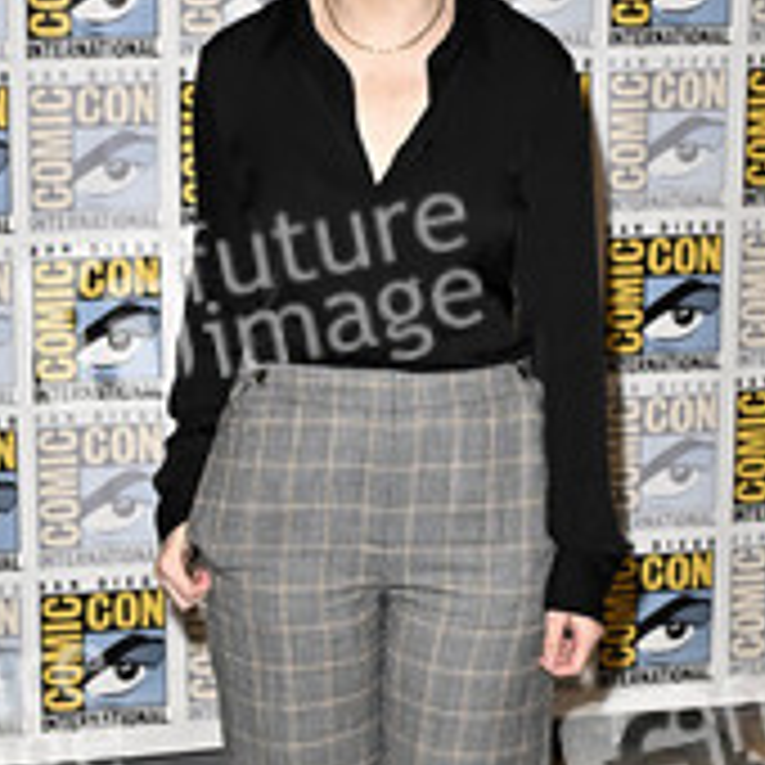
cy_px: 526
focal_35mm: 94
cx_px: 382
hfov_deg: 18.5
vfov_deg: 18.4
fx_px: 2350
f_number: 5
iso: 2500
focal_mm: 47
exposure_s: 1/250
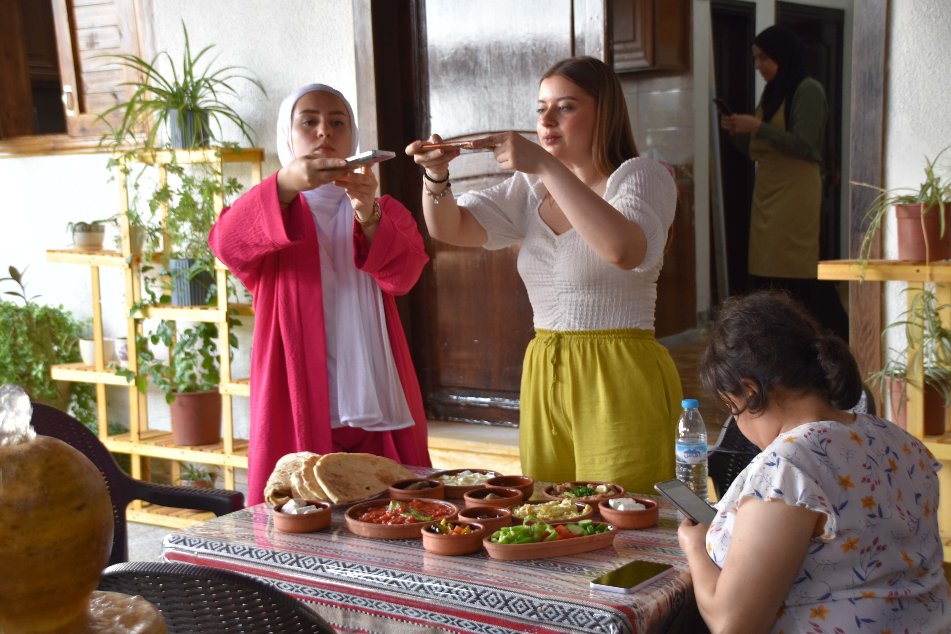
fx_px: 1506
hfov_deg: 35.0
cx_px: 476
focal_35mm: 57
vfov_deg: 23.8
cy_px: 317
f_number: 4.2
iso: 400
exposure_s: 1/60
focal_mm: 38
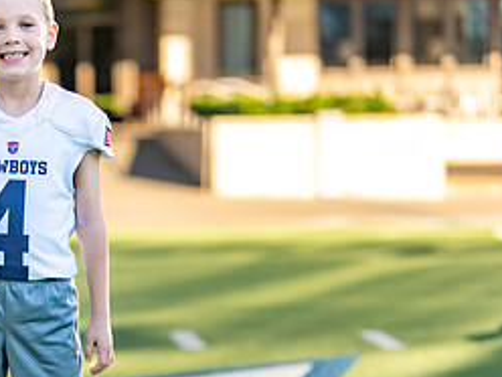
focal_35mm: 130
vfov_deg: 11.4
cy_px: 288
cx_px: 8
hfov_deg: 14.9
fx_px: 1885
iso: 100
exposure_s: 1/2500
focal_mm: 50
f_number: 1.2
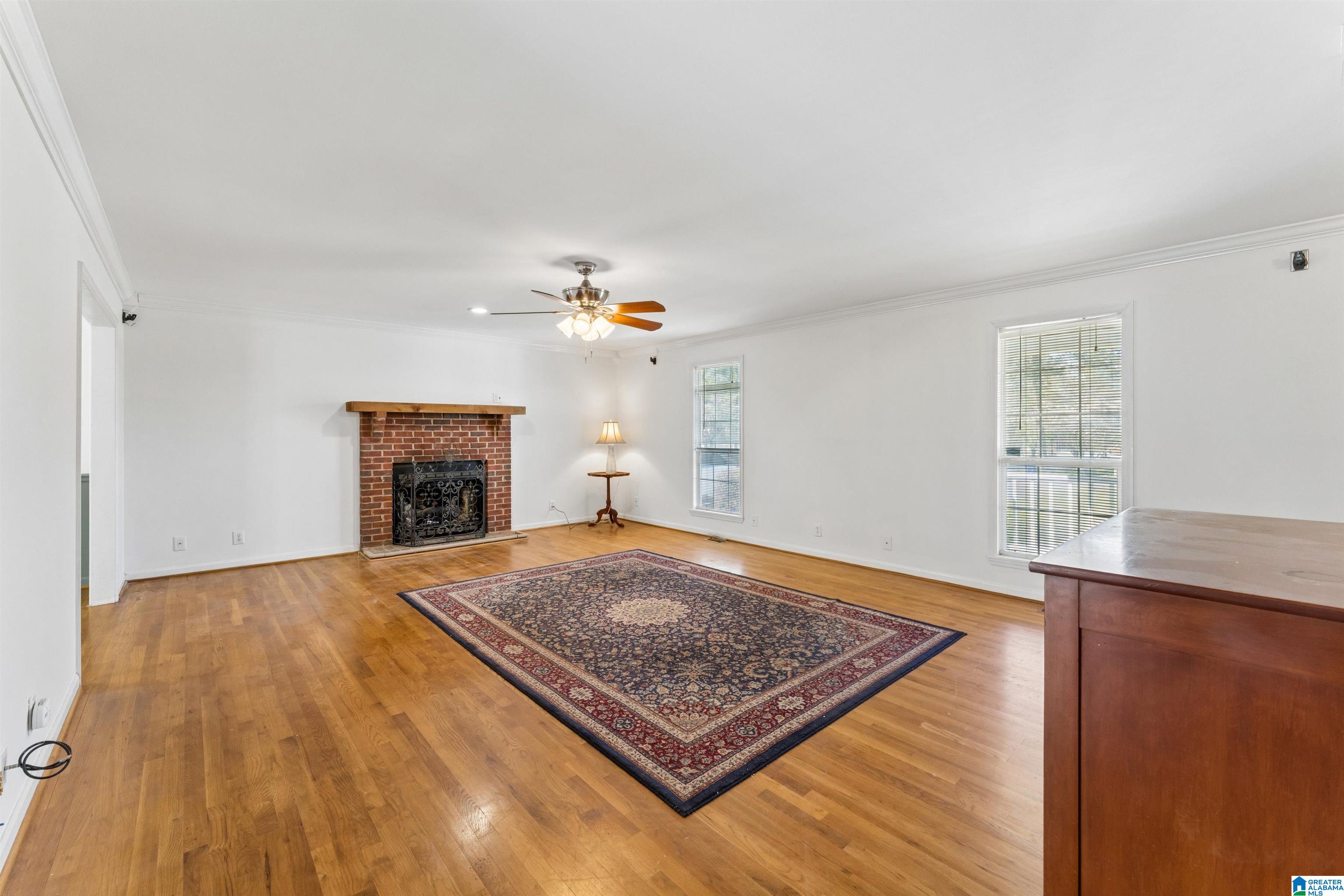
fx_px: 523
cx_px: 672
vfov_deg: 81.2
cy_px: 448
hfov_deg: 104.3
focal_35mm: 14
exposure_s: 1/5
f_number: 13
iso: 400
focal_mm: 14
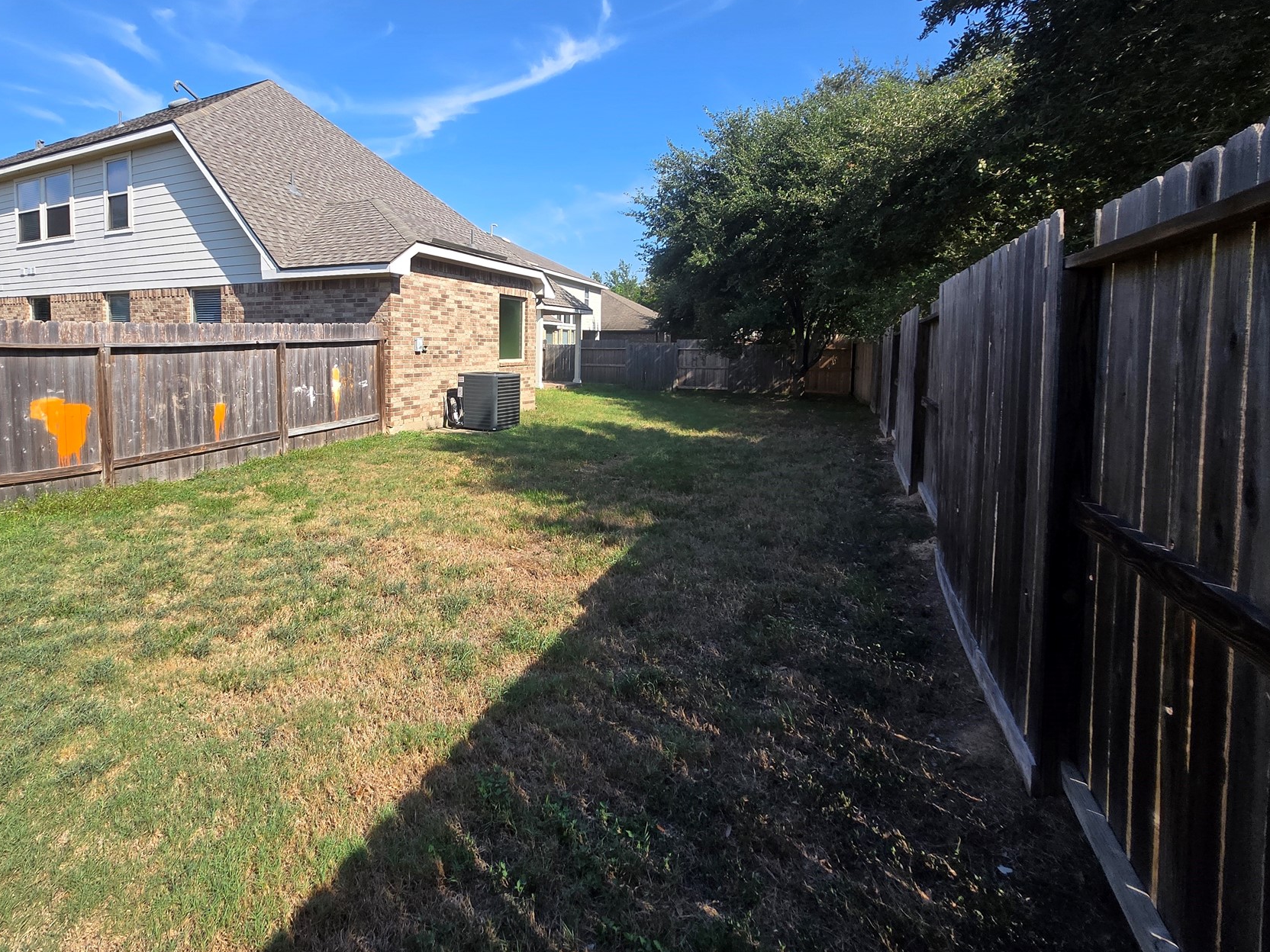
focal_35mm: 16
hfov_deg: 93.8
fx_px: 587
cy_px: 371
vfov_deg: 77.0
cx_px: 543
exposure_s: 1/636
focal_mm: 1.7
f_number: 2.2
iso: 25
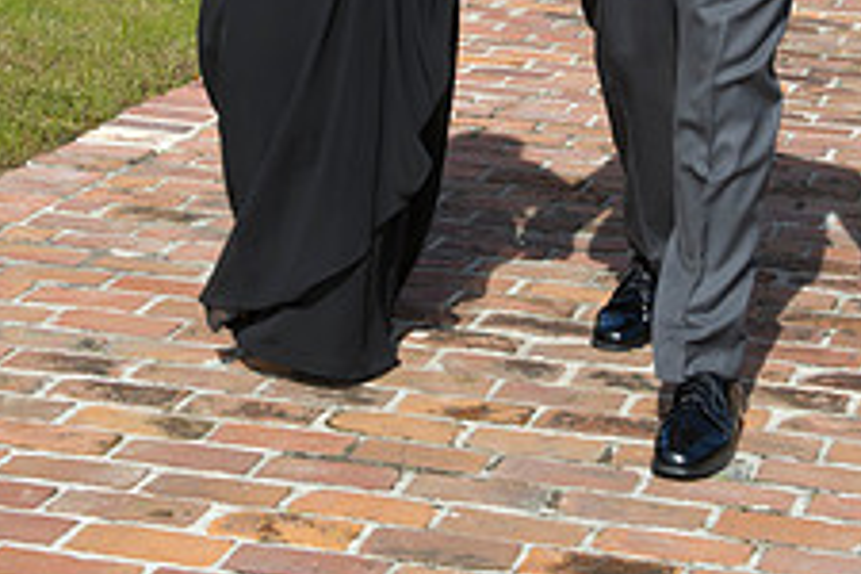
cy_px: -142
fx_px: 2774
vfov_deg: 11.5
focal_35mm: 116
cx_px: 543
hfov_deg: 17.6
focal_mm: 45
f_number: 11
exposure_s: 1/125
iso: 100
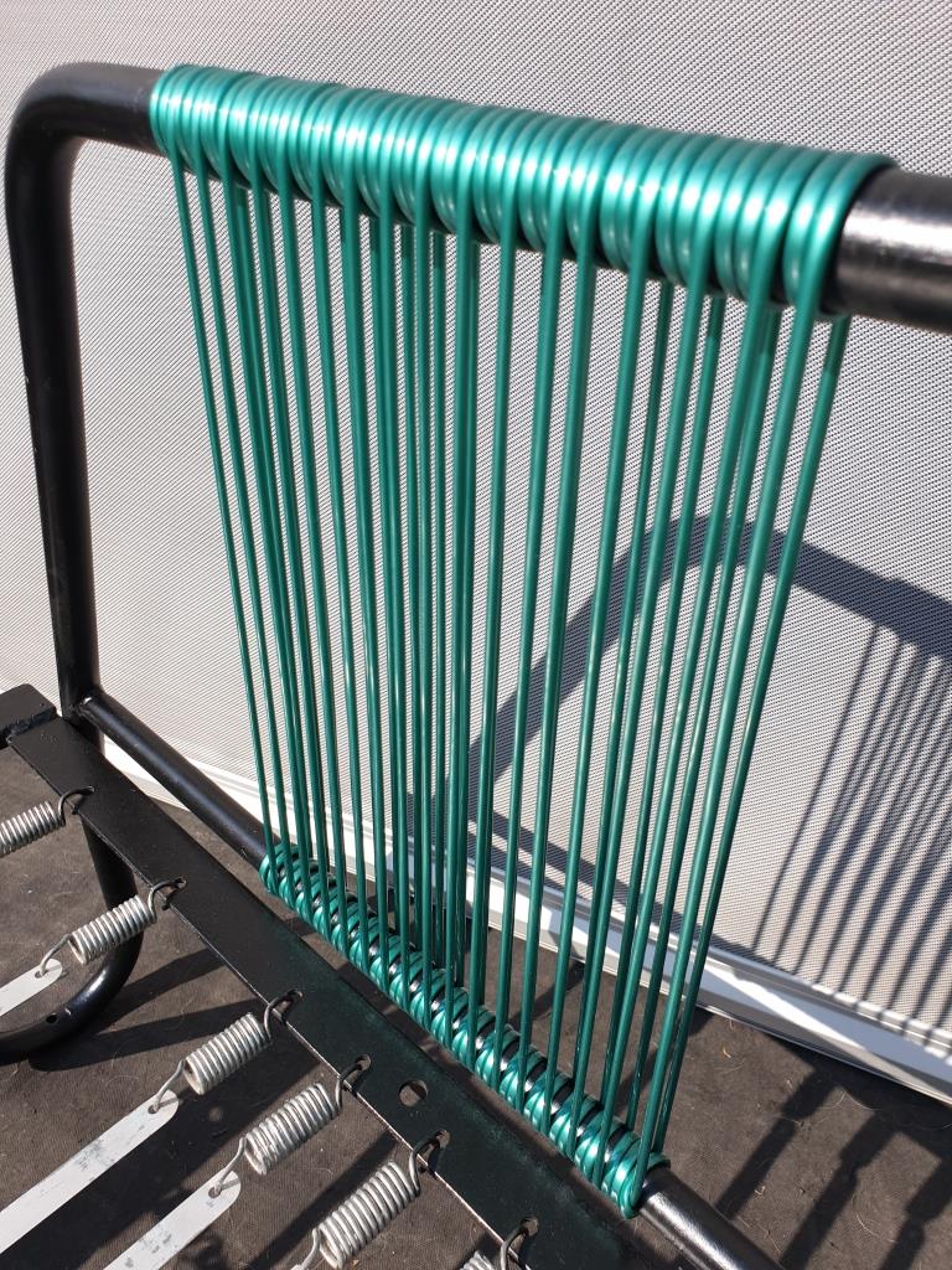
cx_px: 476
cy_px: 635
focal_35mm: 26
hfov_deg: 53.1
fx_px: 953
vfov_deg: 67.3
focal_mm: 4.3
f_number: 2.4
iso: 50
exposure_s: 1/871
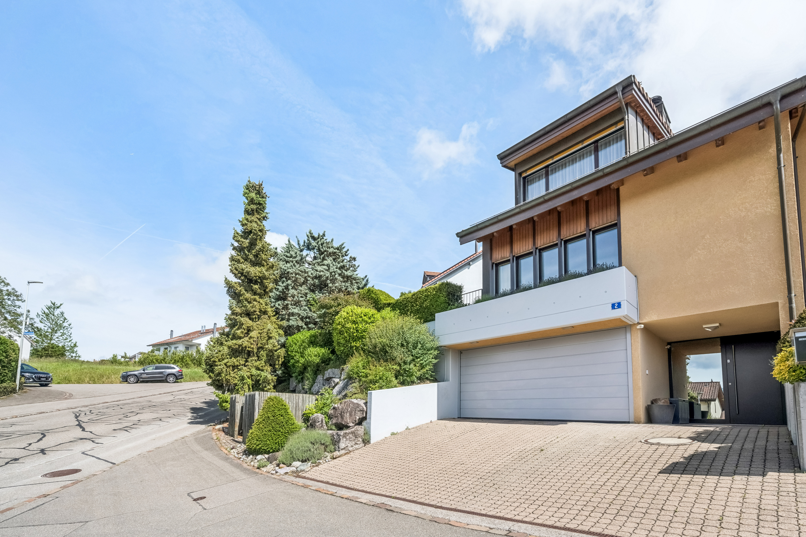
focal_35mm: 14
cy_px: 268
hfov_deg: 104.3
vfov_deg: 81.2
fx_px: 313
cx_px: 403
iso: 200
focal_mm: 14
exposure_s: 1/125
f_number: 9
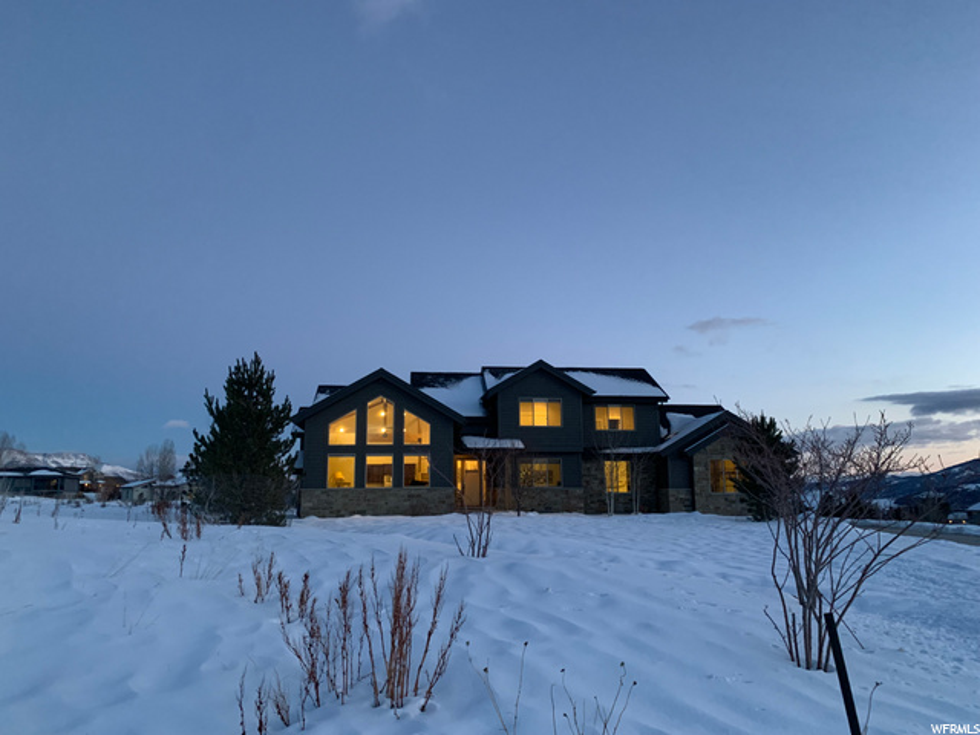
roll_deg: +0.0
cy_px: 368
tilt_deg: +8.7
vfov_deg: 53.1
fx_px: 736
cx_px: 490
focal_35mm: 26
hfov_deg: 67.3
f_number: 1.8
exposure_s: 1/49
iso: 400
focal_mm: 4.25
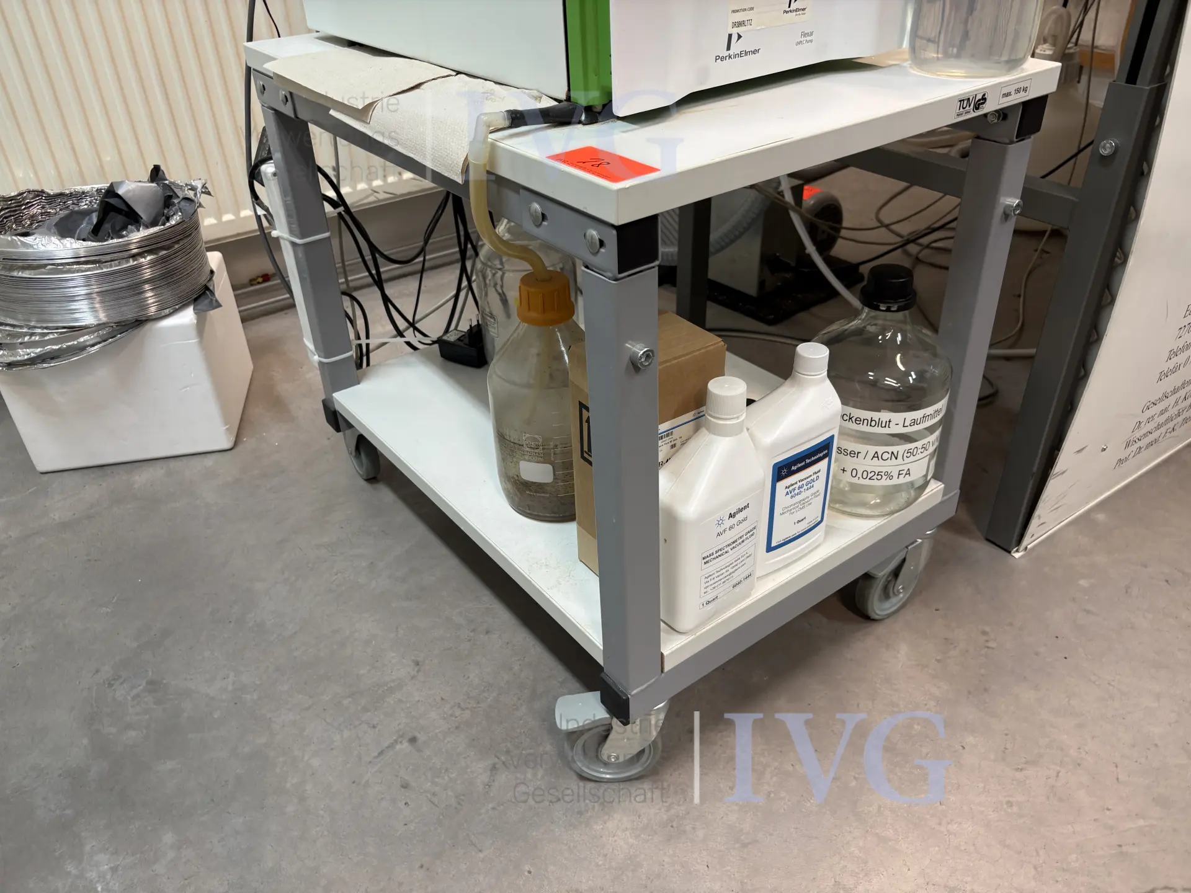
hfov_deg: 67.3
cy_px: 446
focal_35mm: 26
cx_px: 596
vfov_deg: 53.1
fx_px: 895
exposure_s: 1/50
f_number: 1.6
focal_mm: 5.96
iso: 80
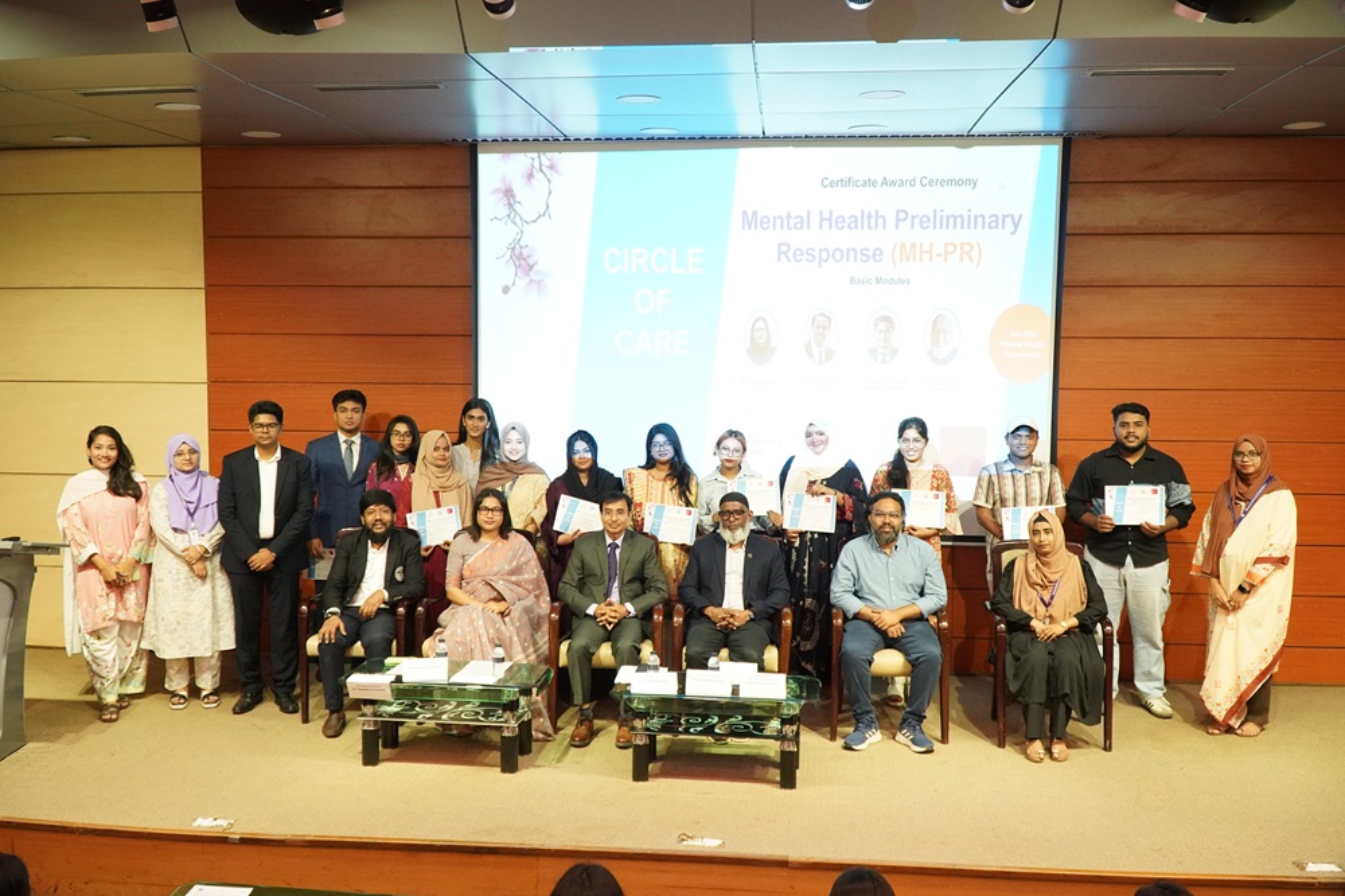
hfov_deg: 60.3
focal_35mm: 31
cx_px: 672
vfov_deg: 42.3
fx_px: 1158
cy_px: 448
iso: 3200
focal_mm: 21
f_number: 4
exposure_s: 1/100
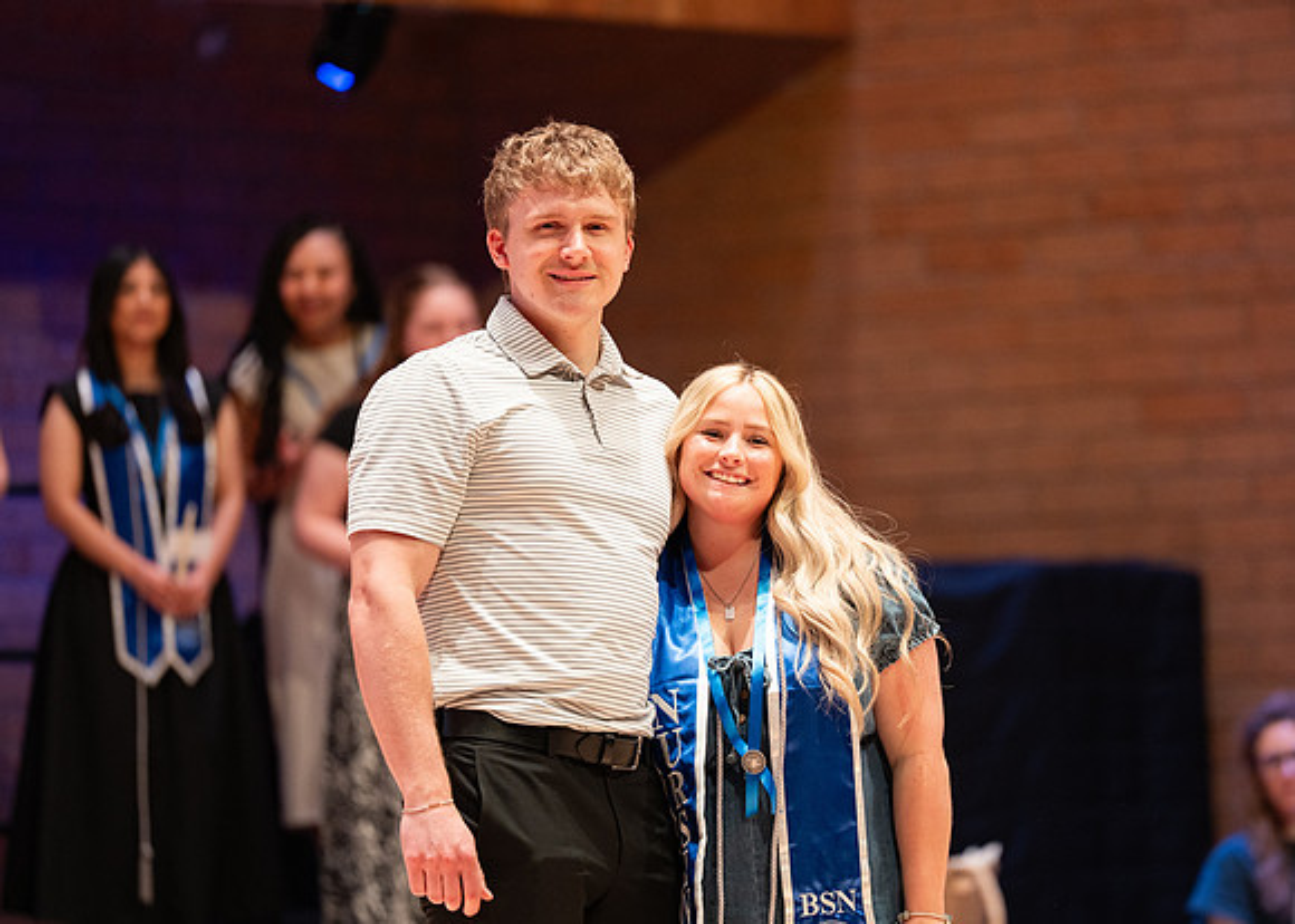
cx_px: 806
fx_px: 8955
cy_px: 499
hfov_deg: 8.3
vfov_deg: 5.9
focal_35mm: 244
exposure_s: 1/200
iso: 1000
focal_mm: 200
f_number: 2.8
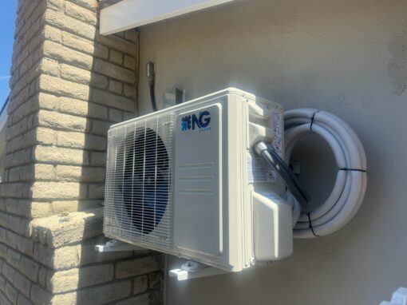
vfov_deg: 56.8
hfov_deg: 71.6
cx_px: 204
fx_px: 282
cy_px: 152
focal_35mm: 24
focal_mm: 6.76
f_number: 1.78
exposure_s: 1/2506
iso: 80
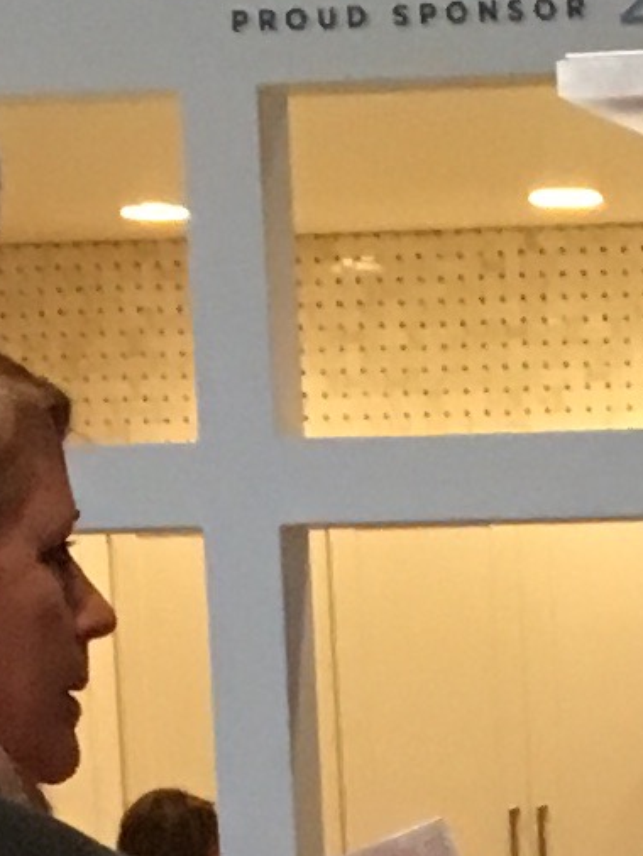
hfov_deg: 6.3
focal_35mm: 231
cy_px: 2169
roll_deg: +0.3
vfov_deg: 7.8
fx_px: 5716
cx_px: 1154
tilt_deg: -13.1
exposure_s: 1/30
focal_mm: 4.15
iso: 160
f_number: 2.2
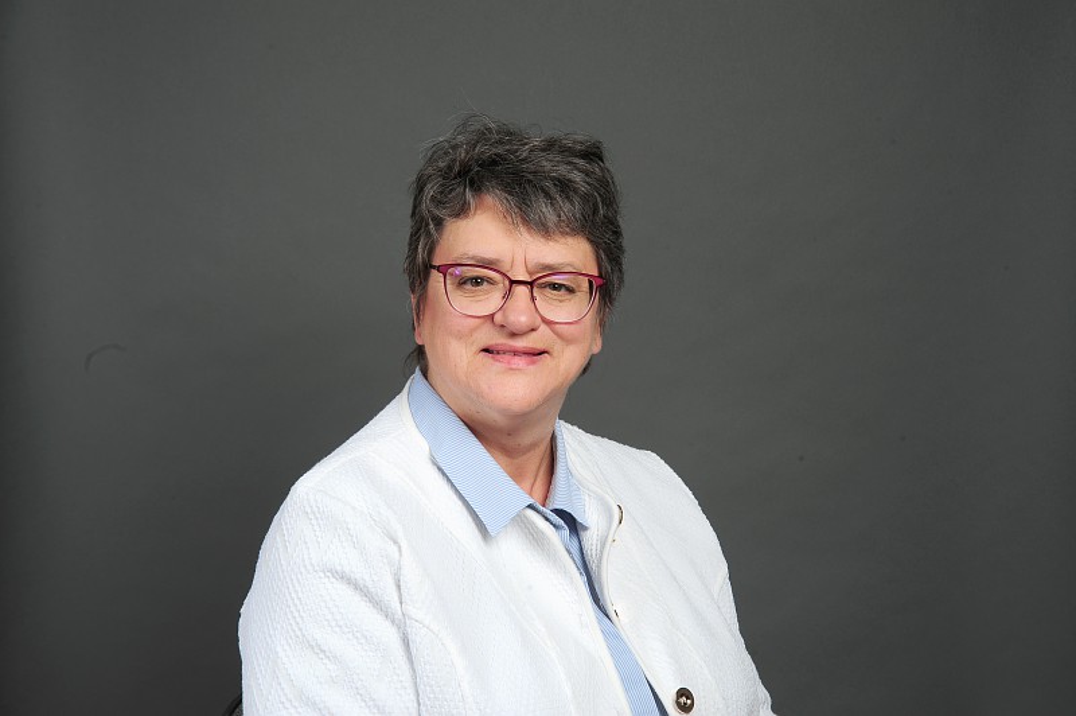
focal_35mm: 85
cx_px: 538
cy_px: 358
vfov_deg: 16.0
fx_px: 2538
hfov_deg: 23.9
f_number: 16
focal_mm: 85
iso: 200
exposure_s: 1/200
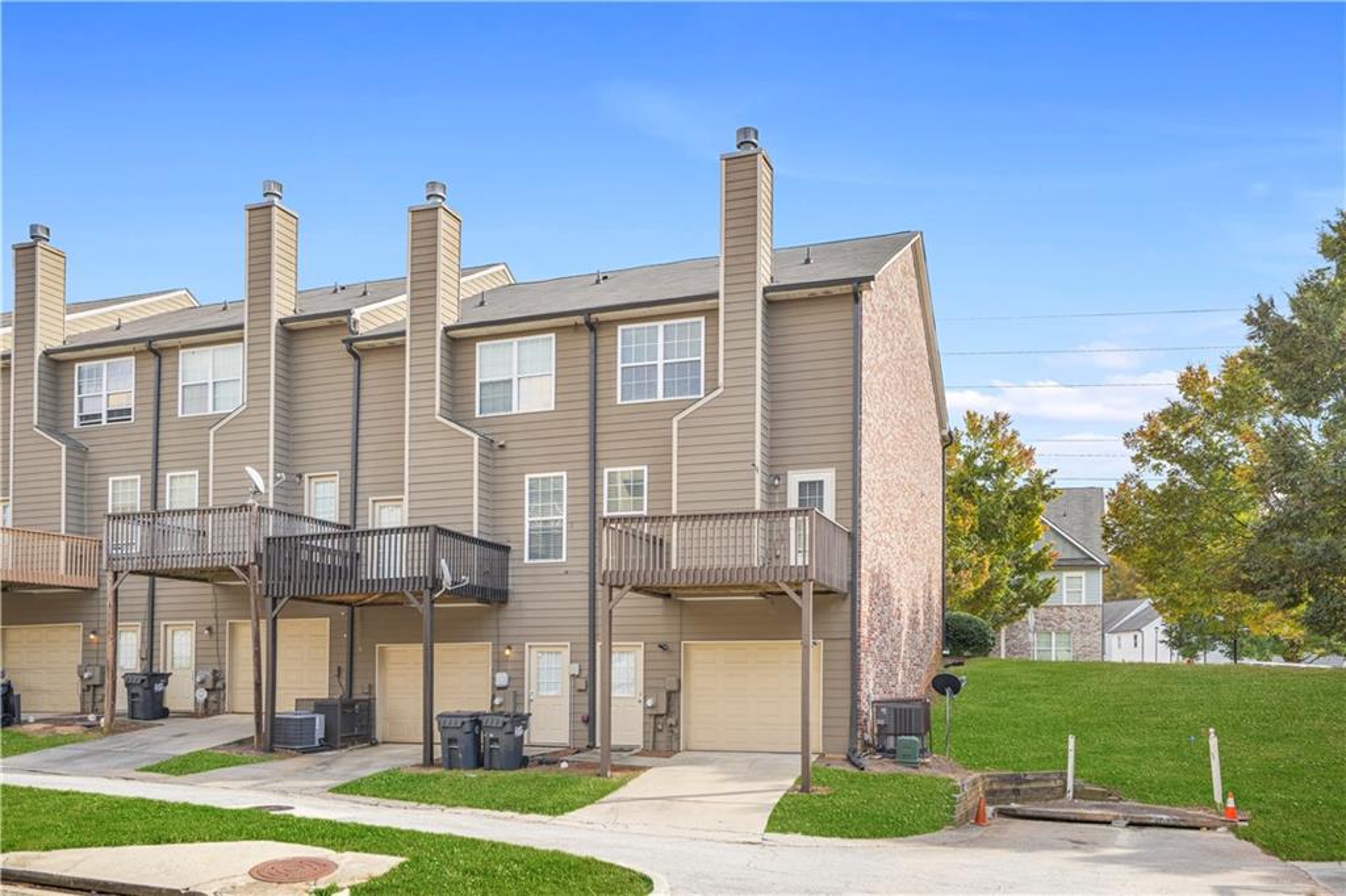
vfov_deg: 44.9
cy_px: 448
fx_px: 1084
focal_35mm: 29
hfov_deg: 63.7
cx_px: 673
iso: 320
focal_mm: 29
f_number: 8
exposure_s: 1/400
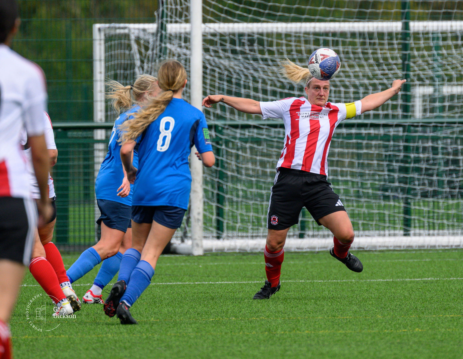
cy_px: 105
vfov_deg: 1.9
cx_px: 305
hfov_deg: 2.5
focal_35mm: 798
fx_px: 10812
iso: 560
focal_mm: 400
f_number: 5.6
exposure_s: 1/1600
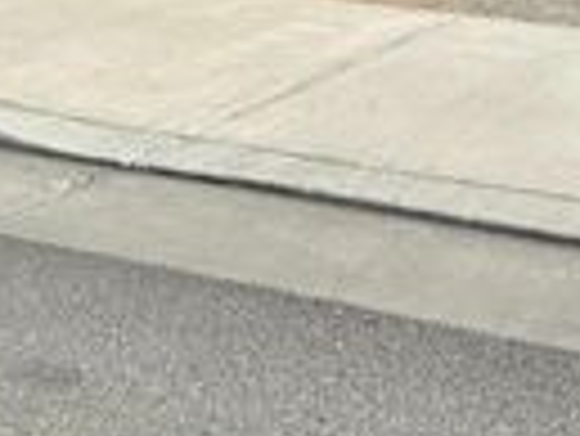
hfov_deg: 19.7
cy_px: -317
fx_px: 1560
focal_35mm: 93
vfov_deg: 14.3
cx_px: 715
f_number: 1.78
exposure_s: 1/3597
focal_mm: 6.86
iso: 80
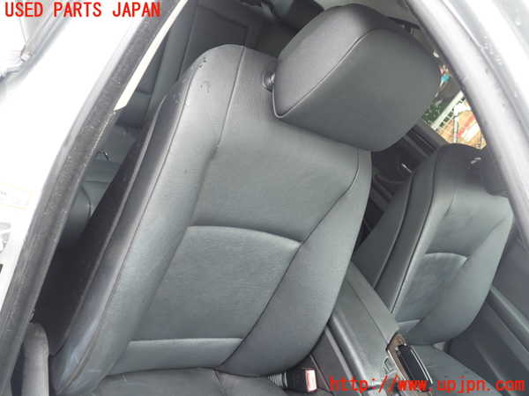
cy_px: 198
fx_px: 458
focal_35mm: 30
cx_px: 264
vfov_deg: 46.8
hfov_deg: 60.0
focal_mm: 5.4
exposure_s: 1/80
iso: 100
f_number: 2.3
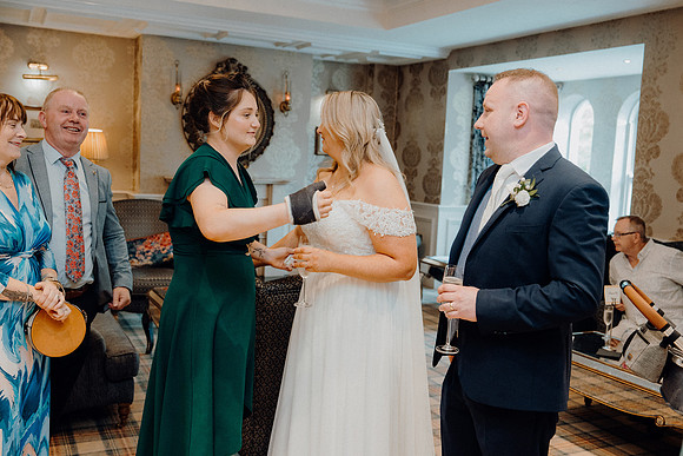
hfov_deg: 51.9
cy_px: 228
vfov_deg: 36.0
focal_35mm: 37
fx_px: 702
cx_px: 342
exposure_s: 1/160
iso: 2500
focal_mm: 37
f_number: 3.5
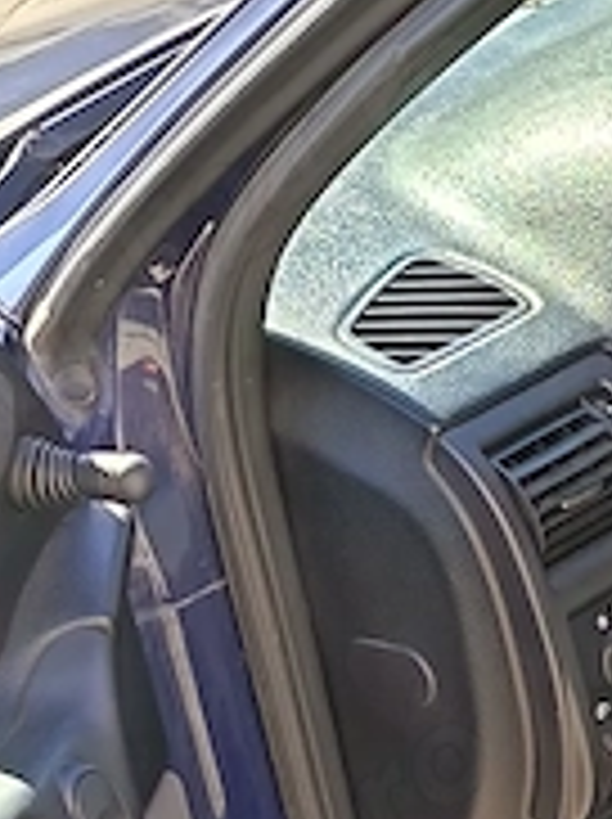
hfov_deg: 10.5
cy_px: 1084
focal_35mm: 132
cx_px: 1143
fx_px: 3119
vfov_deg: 14.3
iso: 153
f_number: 1.75
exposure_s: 1/100
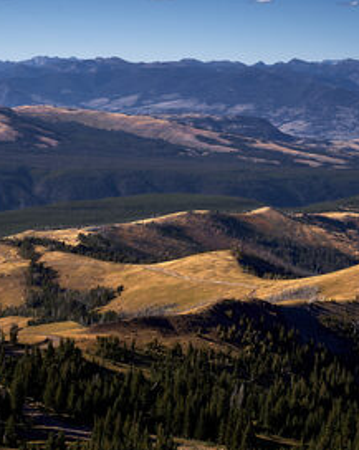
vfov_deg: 22.0
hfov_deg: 17.6
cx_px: 124
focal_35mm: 87
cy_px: 188
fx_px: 1157
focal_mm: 45
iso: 100
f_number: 11
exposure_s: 1/200
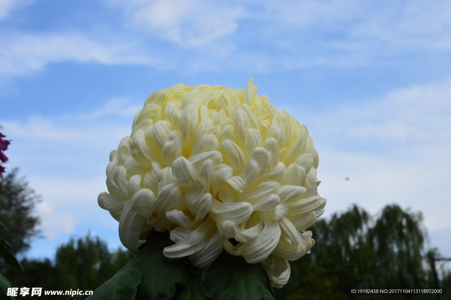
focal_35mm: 66
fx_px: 826
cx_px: 226
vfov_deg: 20.6
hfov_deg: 30.5
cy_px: 150
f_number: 20
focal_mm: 44
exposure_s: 1/250
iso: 450
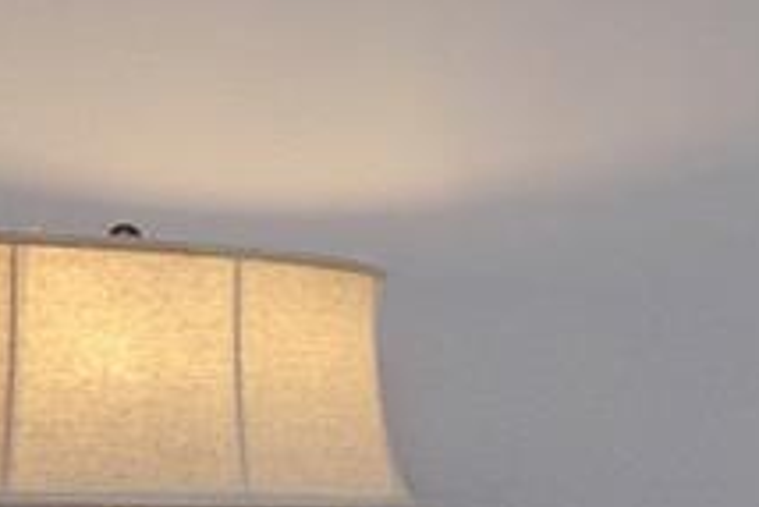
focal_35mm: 105
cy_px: 518
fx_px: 2215
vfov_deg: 12.9
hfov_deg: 10.9
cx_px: 2366
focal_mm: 10
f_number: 5
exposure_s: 1/25
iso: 100
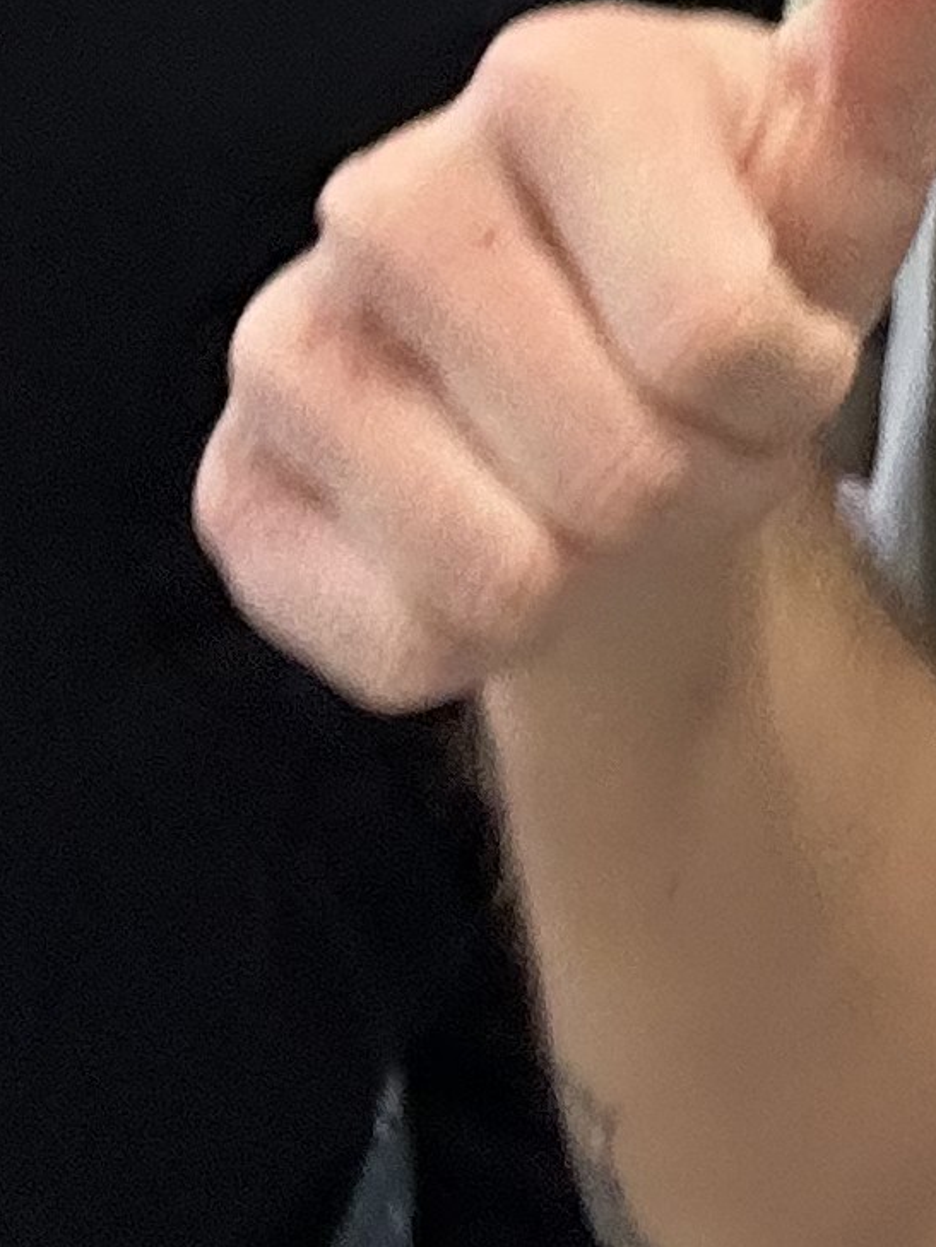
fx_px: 4577
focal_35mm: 127
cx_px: 1345
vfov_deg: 13.4
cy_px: -1225
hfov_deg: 11.3
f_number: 1.9
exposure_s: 1/50
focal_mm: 2.69
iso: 125
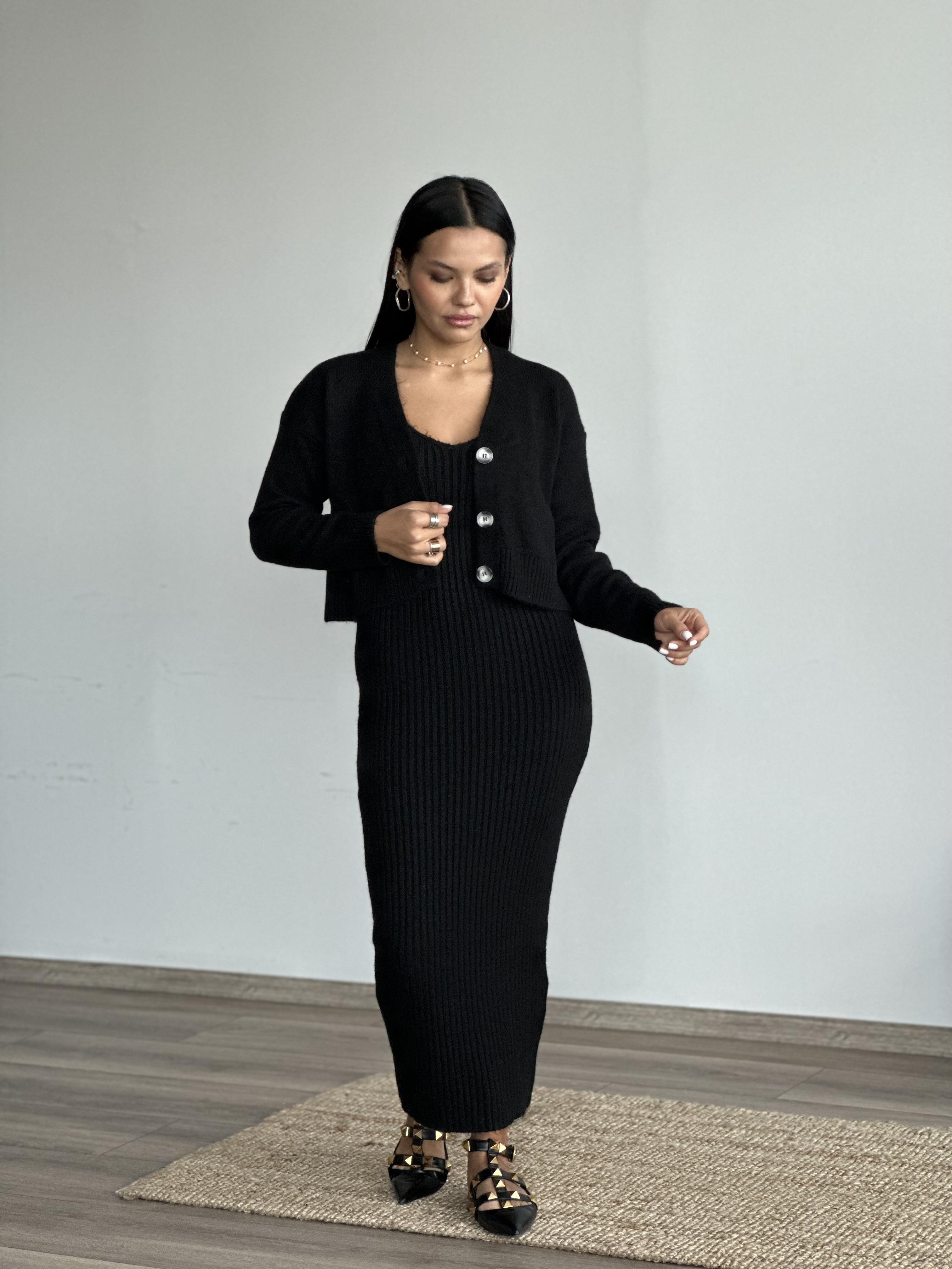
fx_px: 2824
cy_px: 634
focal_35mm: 77
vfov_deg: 25.3
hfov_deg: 19.1
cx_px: 476
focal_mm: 9
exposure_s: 1/121
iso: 200
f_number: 2.8
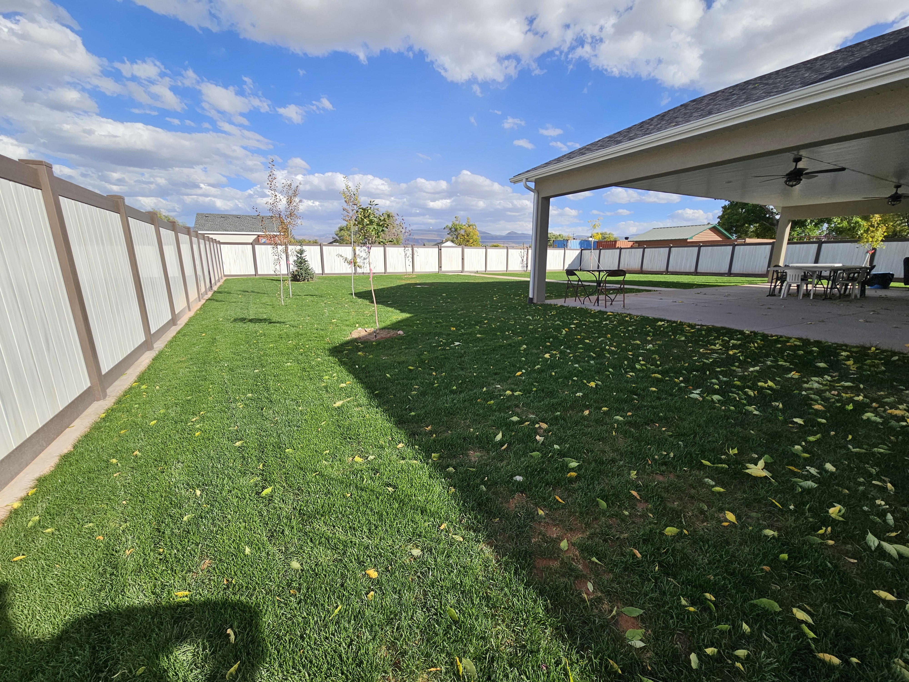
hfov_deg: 106.2
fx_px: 341
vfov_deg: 89.9
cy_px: 341
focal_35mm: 13
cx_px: 454
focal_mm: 2.2
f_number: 2.2
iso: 50
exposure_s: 1/1899
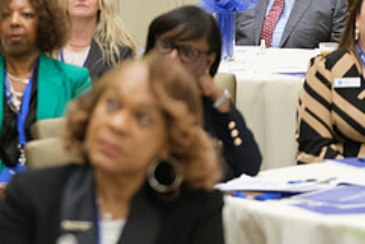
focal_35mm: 257
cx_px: 44
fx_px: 2607
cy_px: 43
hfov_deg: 8.0
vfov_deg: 5.3
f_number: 2.8
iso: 3200
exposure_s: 1/160
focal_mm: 71.5
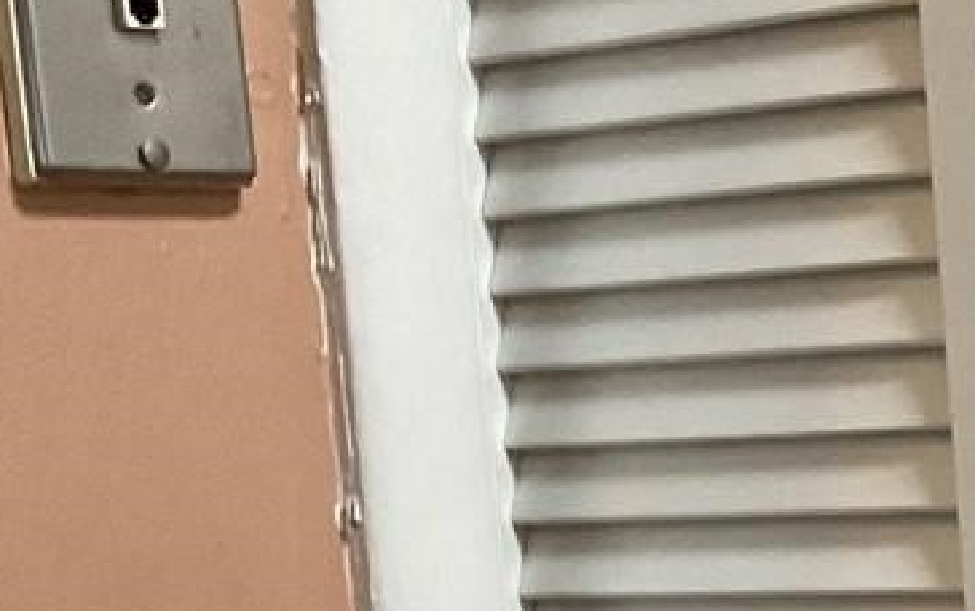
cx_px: 1653
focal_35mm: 135
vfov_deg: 9.3
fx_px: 3589
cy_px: 1120
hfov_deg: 14.0
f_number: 1.8
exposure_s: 1/60
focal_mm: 3
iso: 160
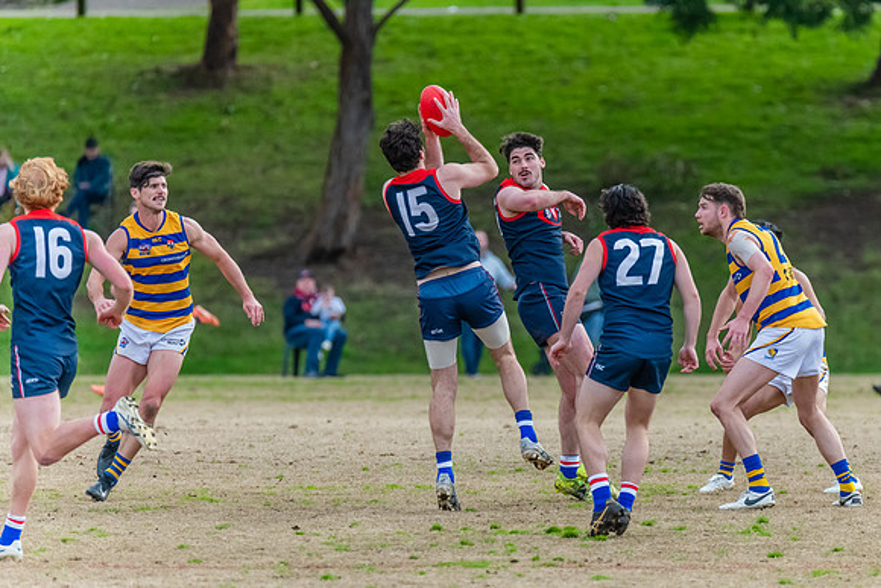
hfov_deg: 3.8
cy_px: 260
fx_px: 13367
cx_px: 528
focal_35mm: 546
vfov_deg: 2.5
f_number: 6
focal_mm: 450
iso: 3200
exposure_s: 1/2000
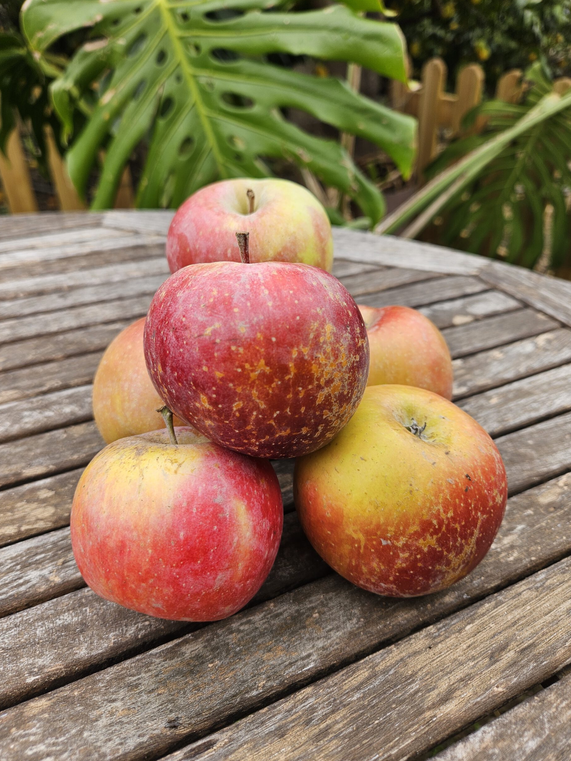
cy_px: 373
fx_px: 528
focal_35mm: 24
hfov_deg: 56.8
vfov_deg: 71.6
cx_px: 285
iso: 25
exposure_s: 1/131
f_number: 1.8
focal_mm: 5.4
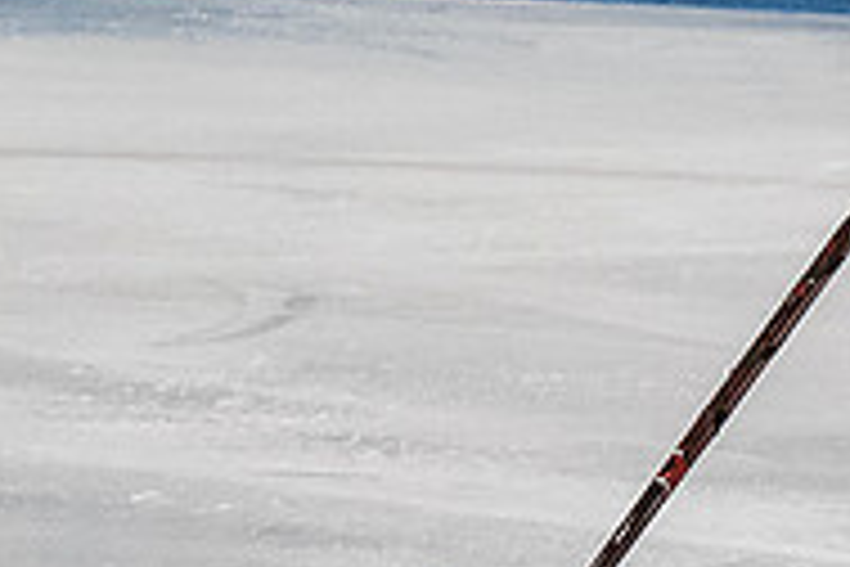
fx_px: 28355
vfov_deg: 1.1
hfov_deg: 1.7
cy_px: -11
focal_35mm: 1201
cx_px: 1590
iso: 2500
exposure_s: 1/800
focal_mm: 135
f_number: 4
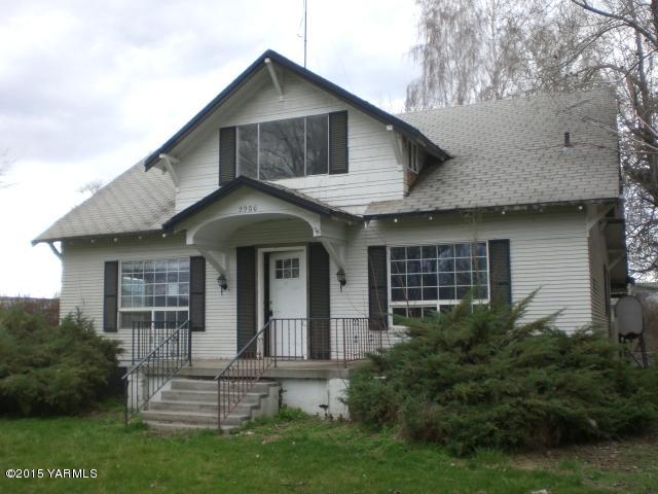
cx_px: 329
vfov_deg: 37.7
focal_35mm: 38
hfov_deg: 49.0
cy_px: 247
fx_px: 722
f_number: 3.1
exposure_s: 1/200
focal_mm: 6.3
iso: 50
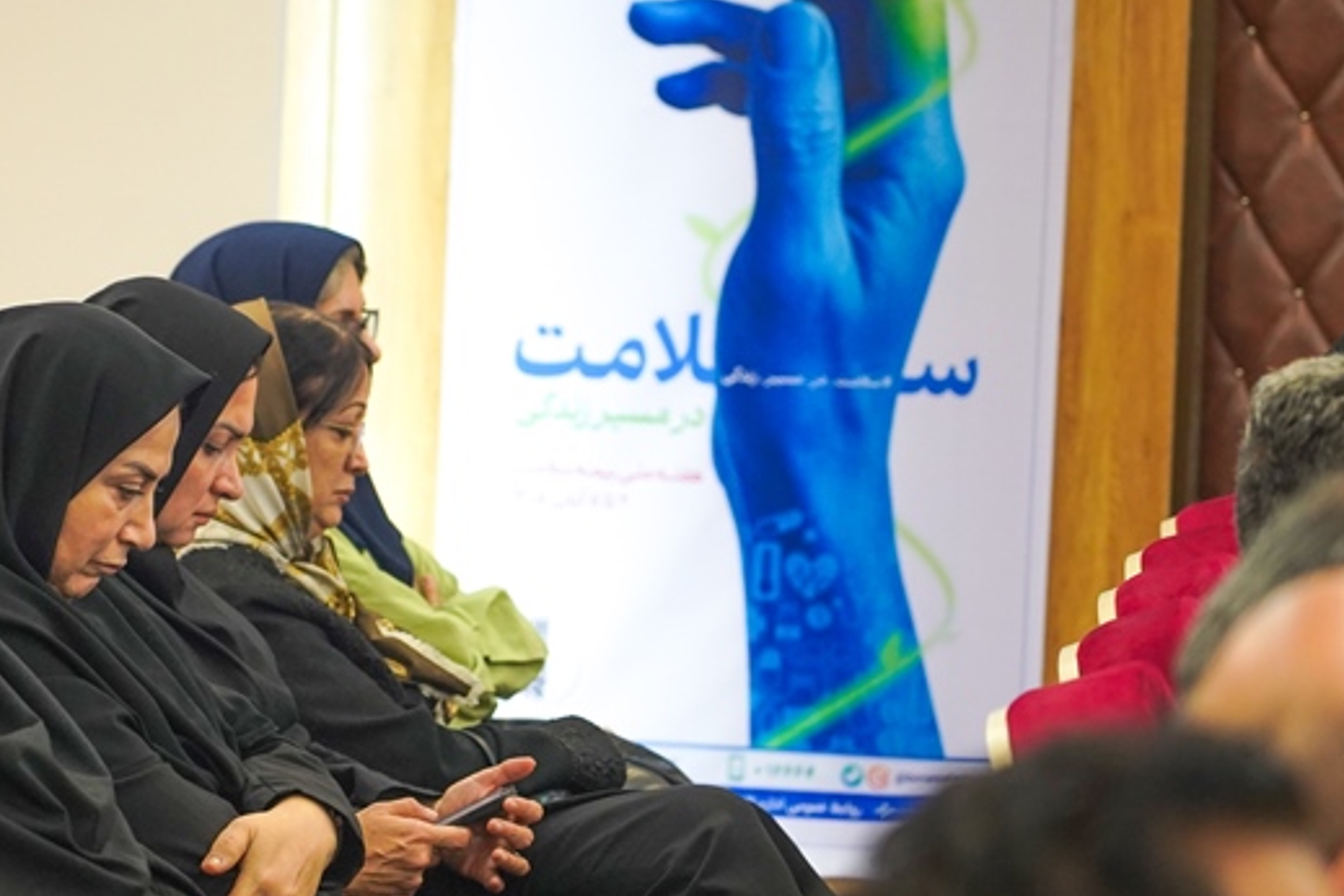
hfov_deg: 11.3
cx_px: 394
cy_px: 357
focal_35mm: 182
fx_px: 6794
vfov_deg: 7.5
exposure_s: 1/160
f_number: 4
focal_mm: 105
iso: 2000
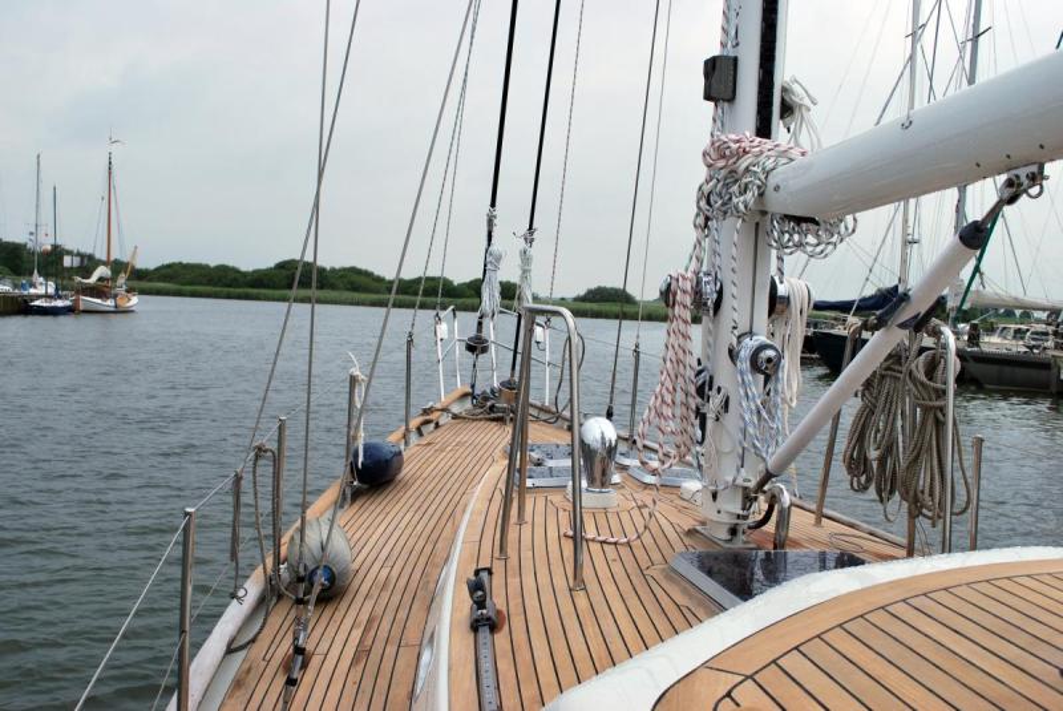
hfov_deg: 53.1
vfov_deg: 36.9
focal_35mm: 36
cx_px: 532
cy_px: 356
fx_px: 1064
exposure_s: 1/200
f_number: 7.1
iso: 100
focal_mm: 24
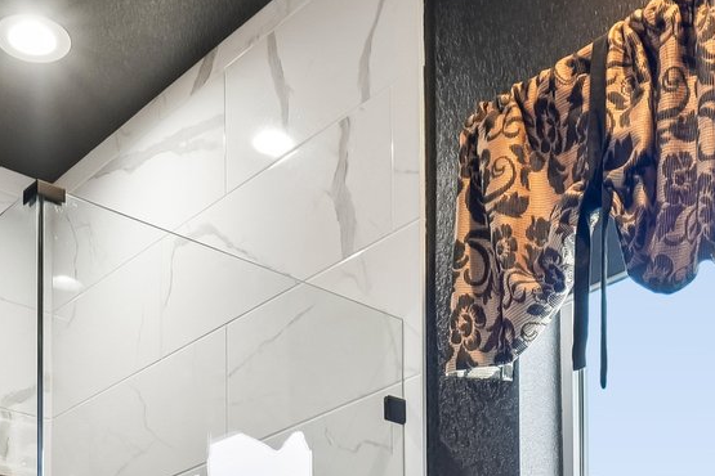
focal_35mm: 61
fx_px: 1208
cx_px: 388
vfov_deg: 17.8
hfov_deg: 32.9
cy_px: 863
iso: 400
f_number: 8
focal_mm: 11
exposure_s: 1/15
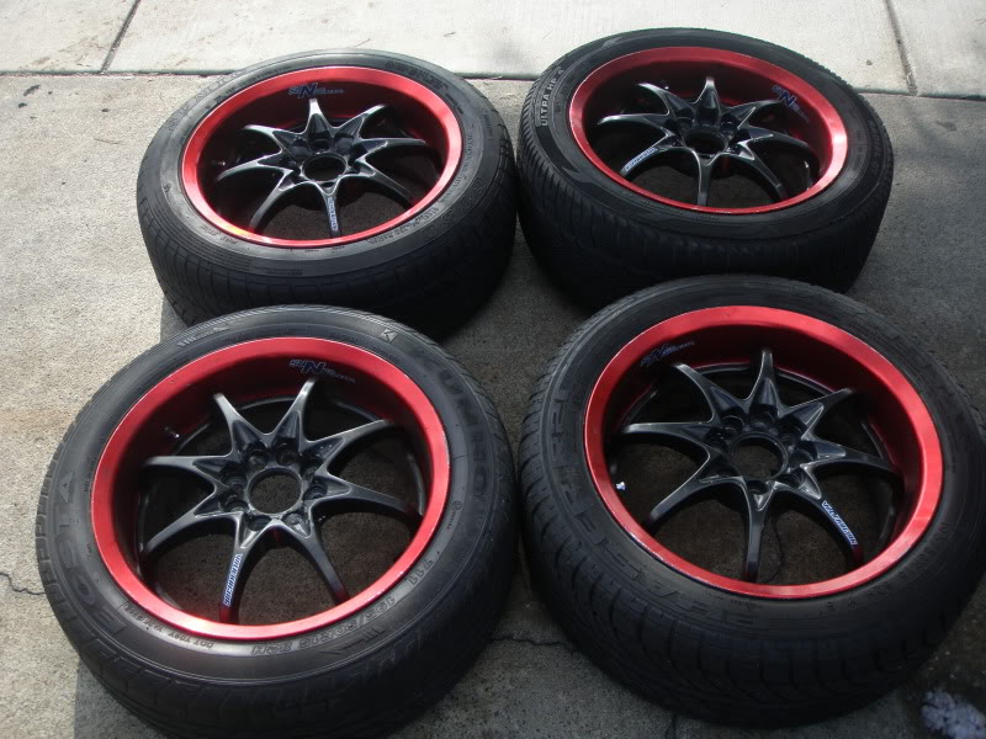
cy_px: 370
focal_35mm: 38
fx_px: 1082
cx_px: 493
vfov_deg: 37.7
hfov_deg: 49.0
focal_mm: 6.7
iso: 50
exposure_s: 1/200
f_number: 3.5
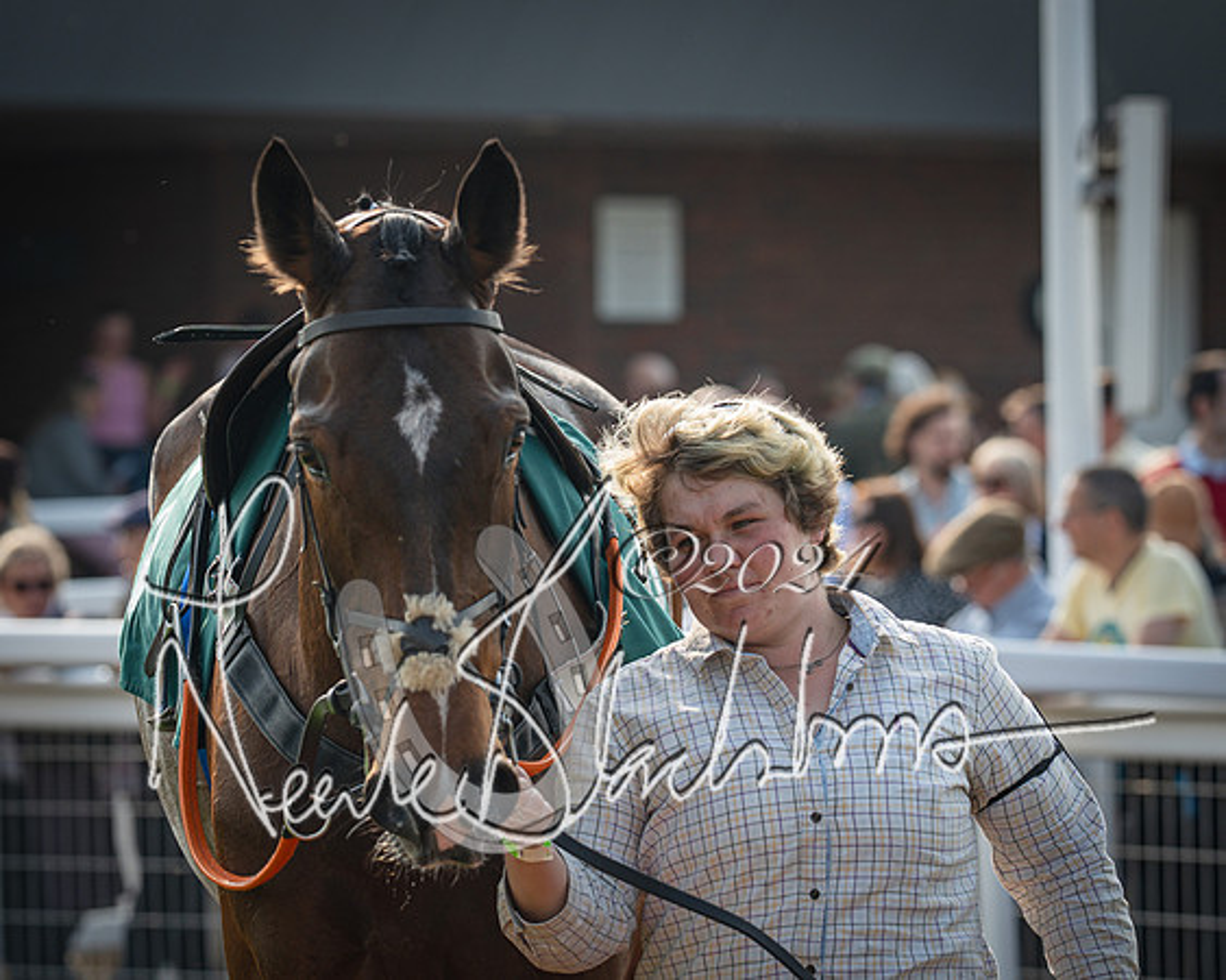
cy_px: 490
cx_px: 578
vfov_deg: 6.8
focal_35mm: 227
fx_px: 8252
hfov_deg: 8.5
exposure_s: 1/400
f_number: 4
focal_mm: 135
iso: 80
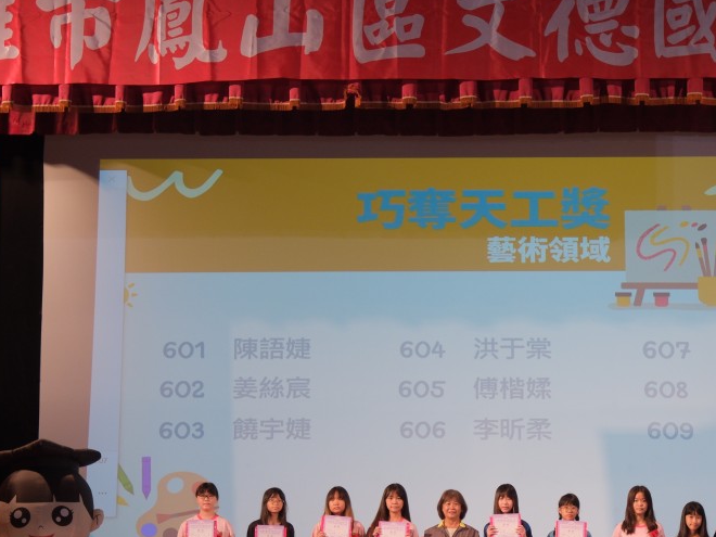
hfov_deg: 26.2
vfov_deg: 19.9
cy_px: 324
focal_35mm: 74
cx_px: 451
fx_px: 1531
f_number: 2.8
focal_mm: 31.1
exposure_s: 1/60
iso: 800
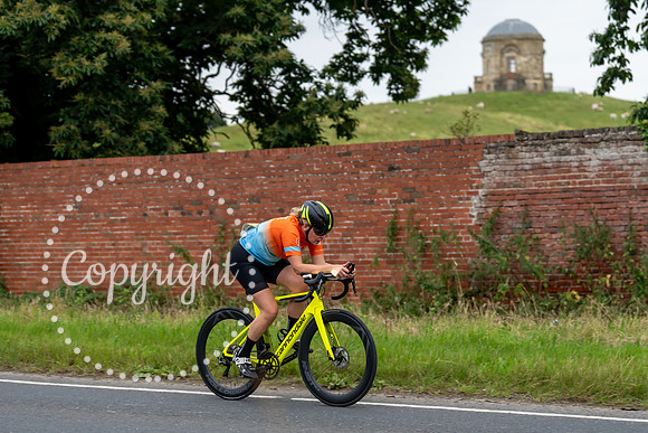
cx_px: 265
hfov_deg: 21.8
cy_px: 242
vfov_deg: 14.6
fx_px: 1684
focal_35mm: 94
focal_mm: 79
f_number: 3.2
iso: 1000
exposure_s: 1/800
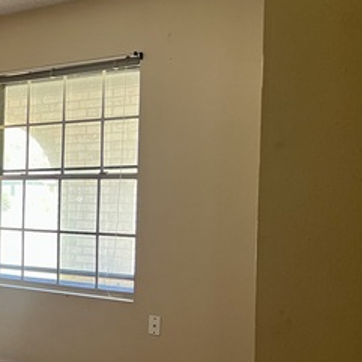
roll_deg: -1.1
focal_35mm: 61
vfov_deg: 28.1
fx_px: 722
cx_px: -110
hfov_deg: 24.5
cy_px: 225
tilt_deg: -3.3
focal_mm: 5.7
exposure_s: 1/60
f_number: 1.5
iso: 200
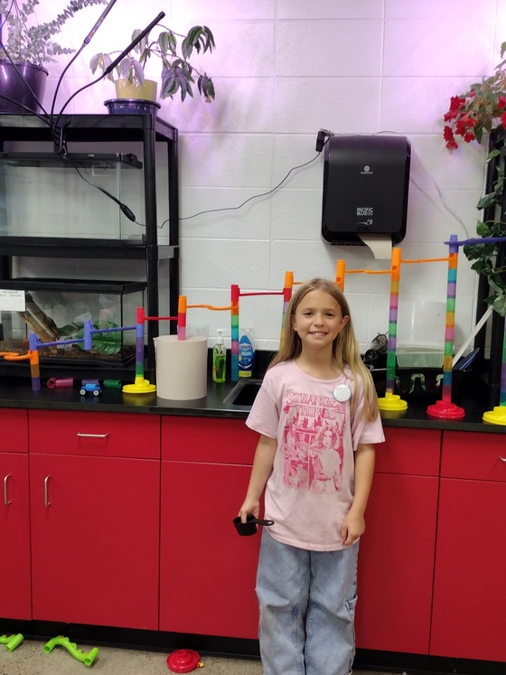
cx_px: 272
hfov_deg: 38.6
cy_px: 344
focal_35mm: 37
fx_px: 721
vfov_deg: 50.1
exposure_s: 1/40
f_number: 1.7
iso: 233
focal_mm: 4.71
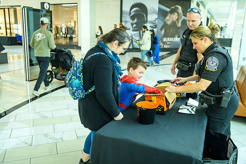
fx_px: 219
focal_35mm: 32
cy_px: 82
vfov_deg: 41.1
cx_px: 123
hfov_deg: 58.7
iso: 400
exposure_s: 1/200
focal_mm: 32
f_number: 2.8
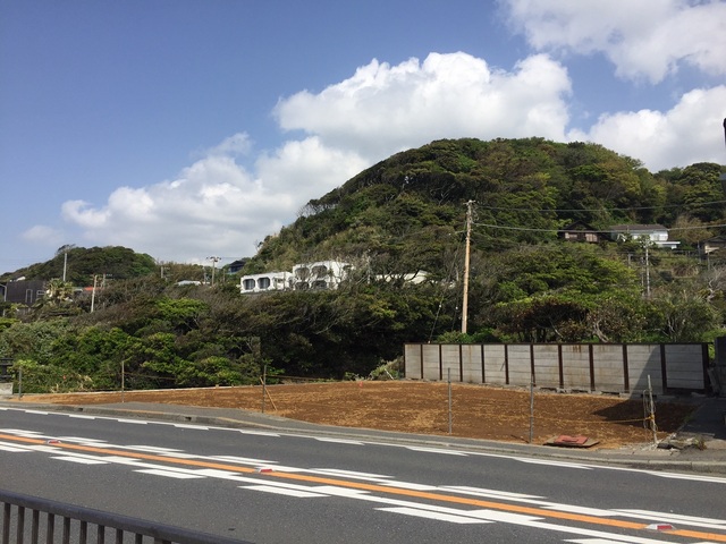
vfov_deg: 48.2
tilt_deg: +7.4
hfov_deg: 61.7
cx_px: 363
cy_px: 272
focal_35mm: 29
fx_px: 608
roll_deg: +1.1
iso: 32
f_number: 2.2
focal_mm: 4.15
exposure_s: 1/2825
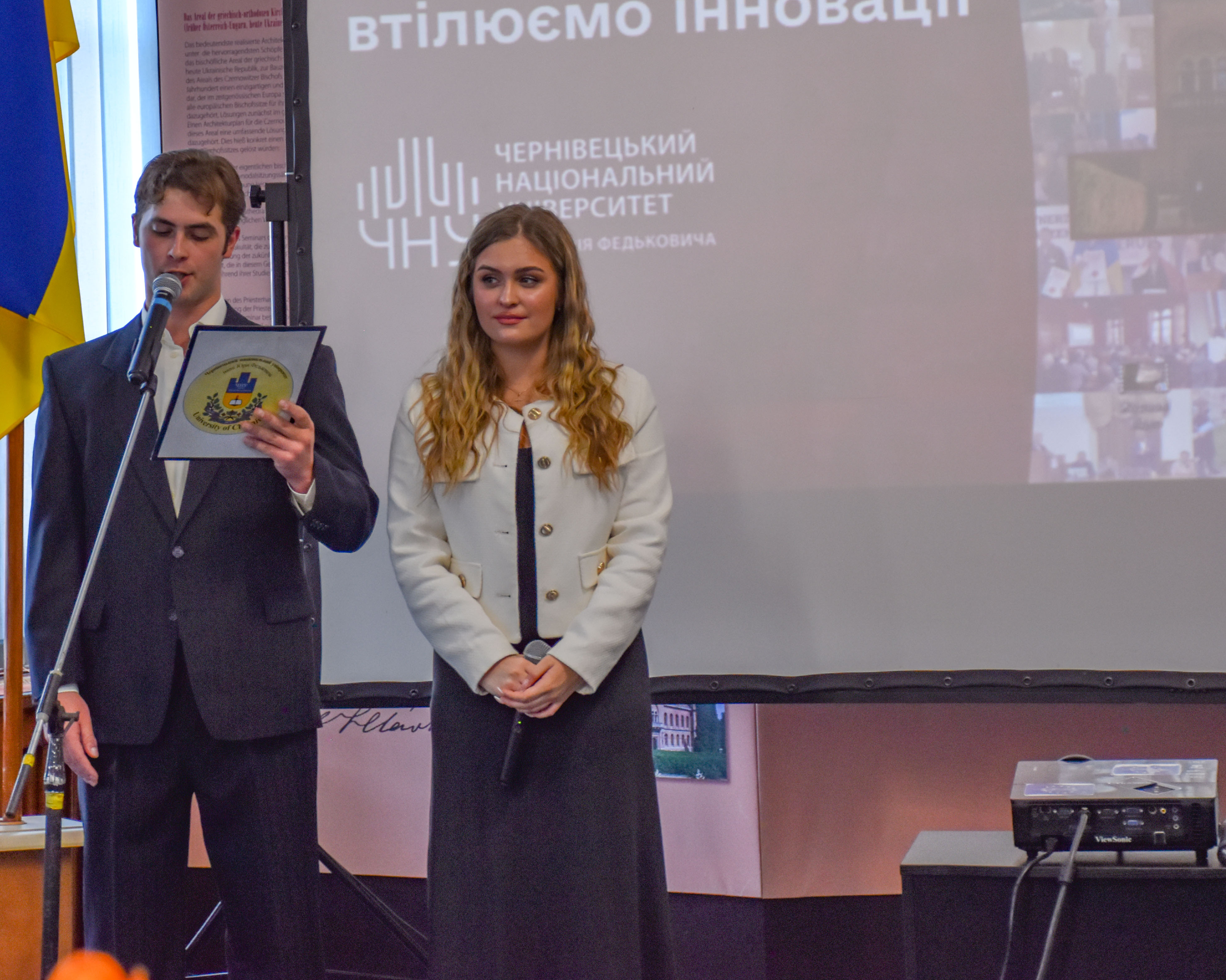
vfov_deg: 12.8
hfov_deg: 16.0
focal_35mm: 120
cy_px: 397
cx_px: 392
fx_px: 4354
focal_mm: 56
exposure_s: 1/60
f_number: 4.8
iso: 900
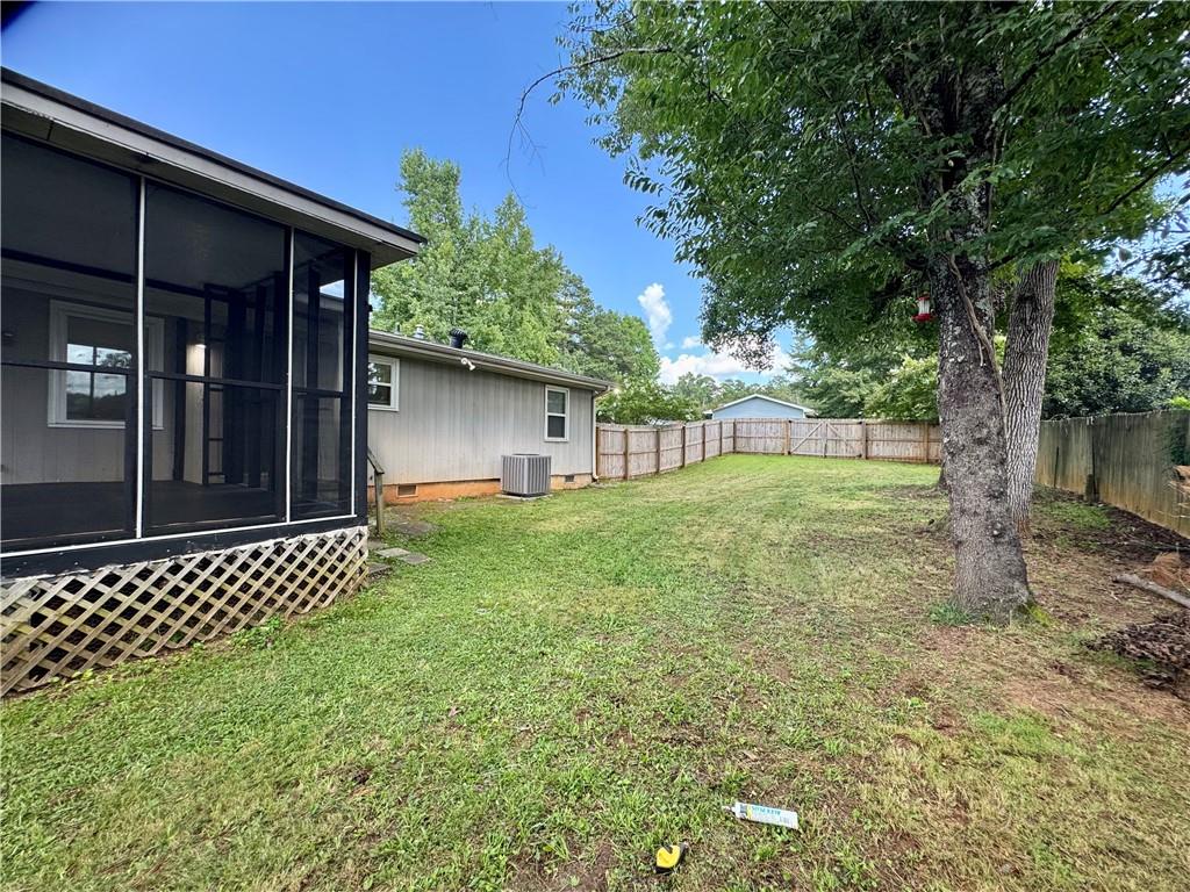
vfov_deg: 85.7
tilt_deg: +0.0
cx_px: 595
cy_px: 446
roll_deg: -1.3
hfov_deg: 102.1
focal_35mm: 14
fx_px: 481
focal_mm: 2.22
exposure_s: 1/155
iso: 40
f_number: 2.2
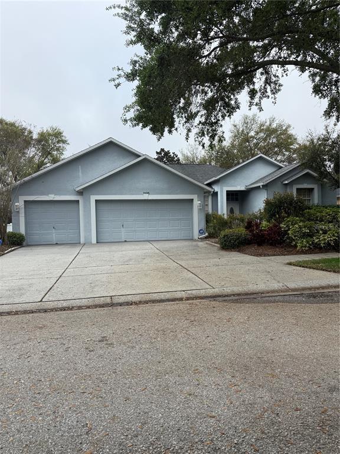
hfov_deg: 56.8
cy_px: 227
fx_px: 314
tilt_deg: -0.1
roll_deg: +1.4
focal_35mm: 24
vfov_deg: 71.6
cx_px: 170
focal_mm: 6.76
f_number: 1.78
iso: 80
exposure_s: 1/2611
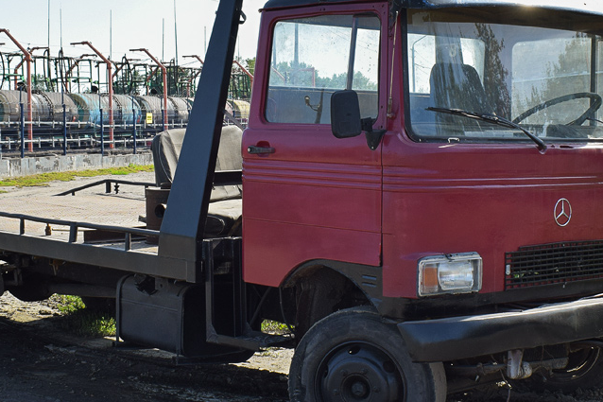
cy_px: 130
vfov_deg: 20.8
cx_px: 306
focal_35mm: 65
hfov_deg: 31.0
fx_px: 1087
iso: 200
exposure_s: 1/250
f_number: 8
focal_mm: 23
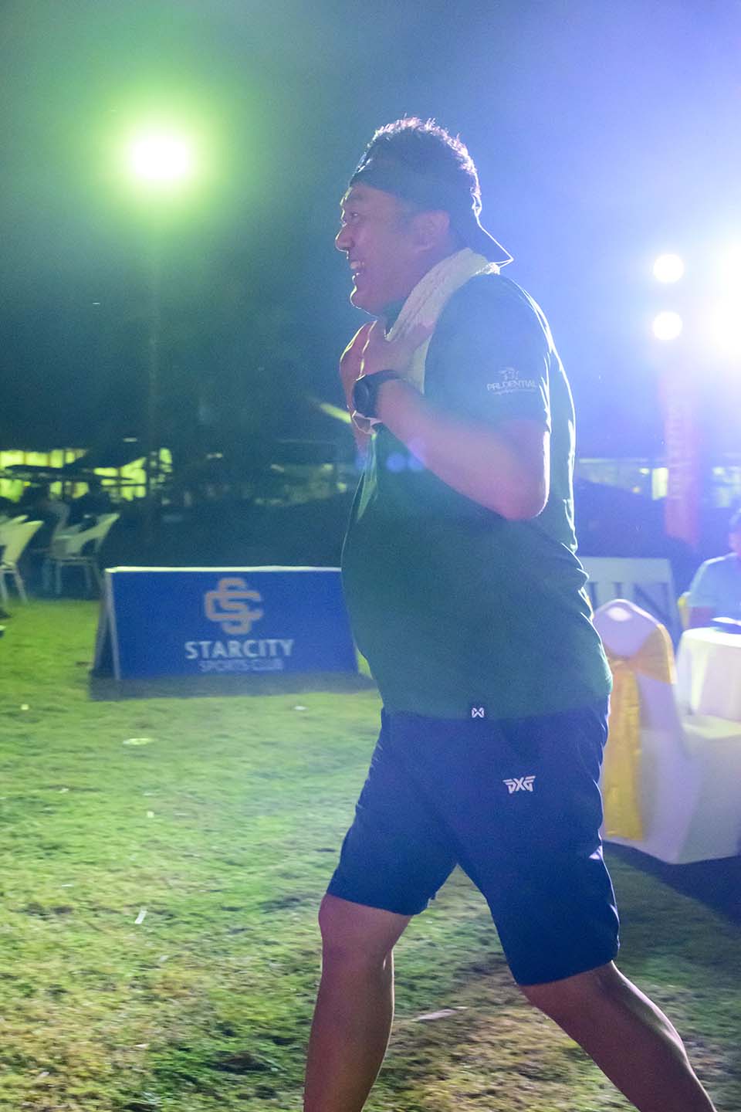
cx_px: 370
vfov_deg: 53.1
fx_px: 1111
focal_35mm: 36
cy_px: 556
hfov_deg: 36.9
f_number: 4.5
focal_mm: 36
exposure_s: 1/250
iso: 4000
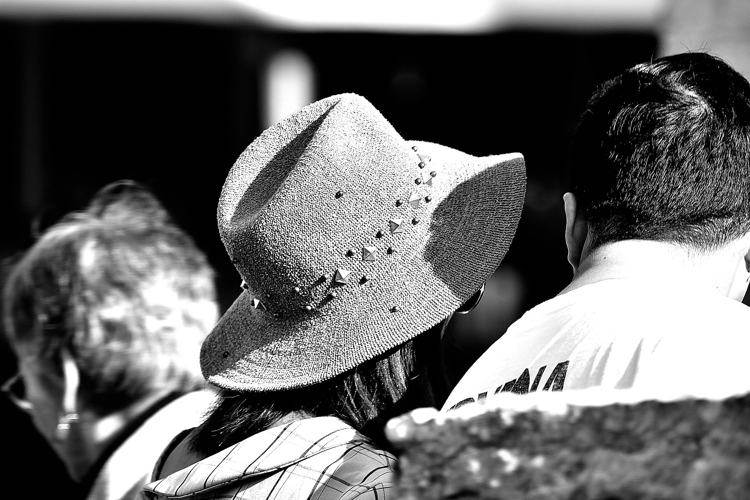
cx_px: 375
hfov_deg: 5.1
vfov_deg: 3.4
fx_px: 8437
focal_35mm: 405
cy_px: 250
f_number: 5.6
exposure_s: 1/160
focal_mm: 270
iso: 180
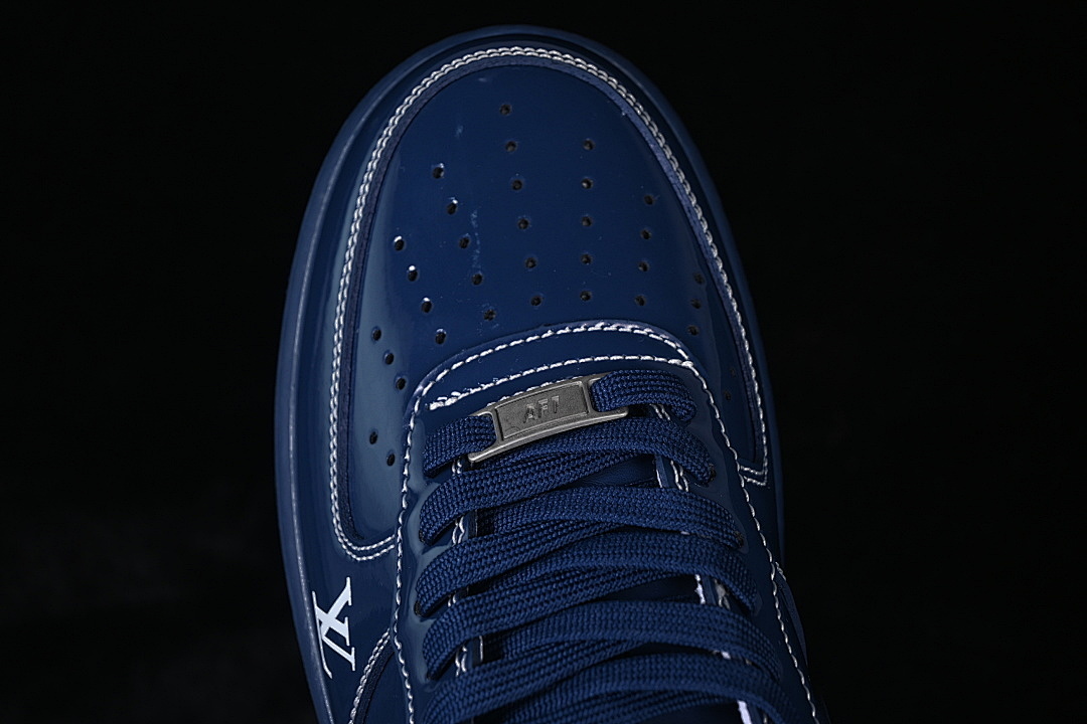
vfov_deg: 18.2
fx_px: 2264
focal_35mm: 75
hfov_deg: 27.0
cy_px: 362
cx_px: 544
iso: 160
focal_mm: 50
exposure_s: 1/60
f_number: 6.3
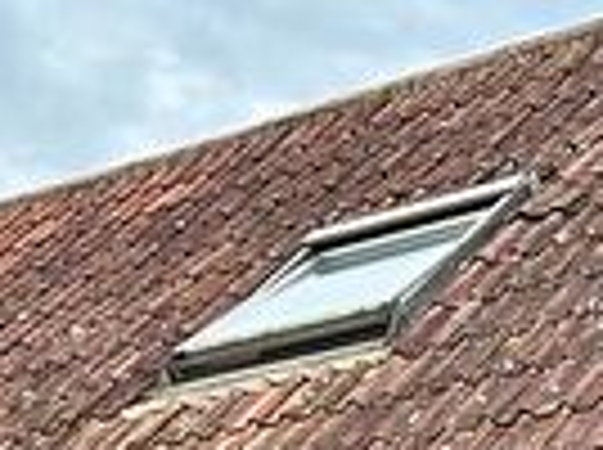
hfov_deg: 14.2
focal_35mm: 136
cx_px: 675
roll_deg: -1.0
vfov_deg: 9.6
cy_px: 1105
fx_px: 2365
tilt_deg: +0.9
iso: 50
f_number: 1.5
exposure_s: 1/949
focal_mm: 5.7
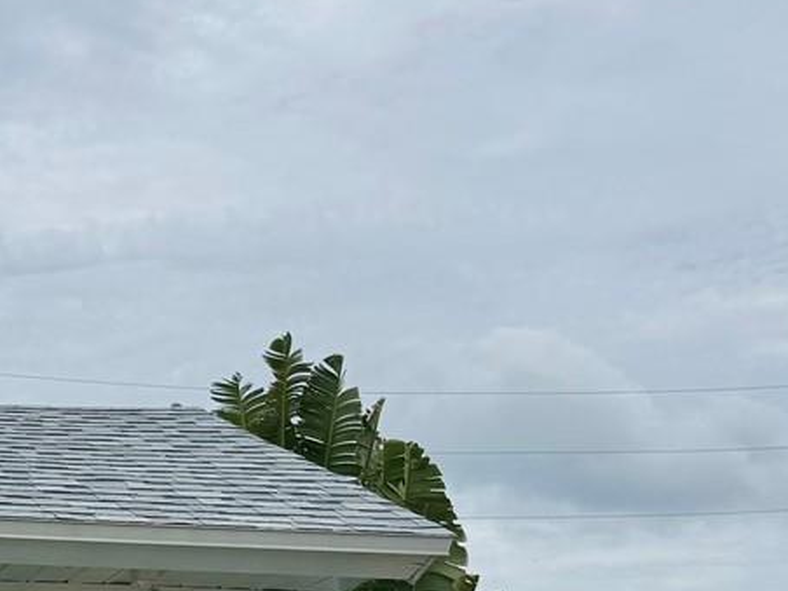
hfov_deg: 21.3
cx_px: -169
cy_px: 608
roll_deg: -1.7
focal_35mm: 85
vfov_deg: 16.9
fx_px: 1935
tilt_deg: +9.3
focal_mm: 6.76
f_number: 1.78
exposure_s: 1/9091
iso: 80
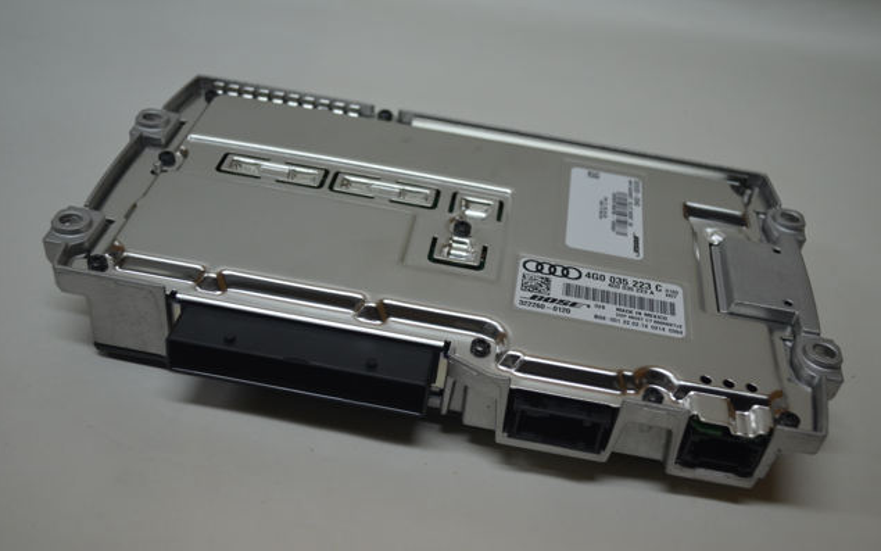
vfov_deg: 29.9
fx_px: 1033
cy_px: 270
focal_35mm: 43
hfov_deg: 46.2
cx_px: 438
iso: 400
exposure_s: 1/80
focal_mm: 28
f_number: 4.5
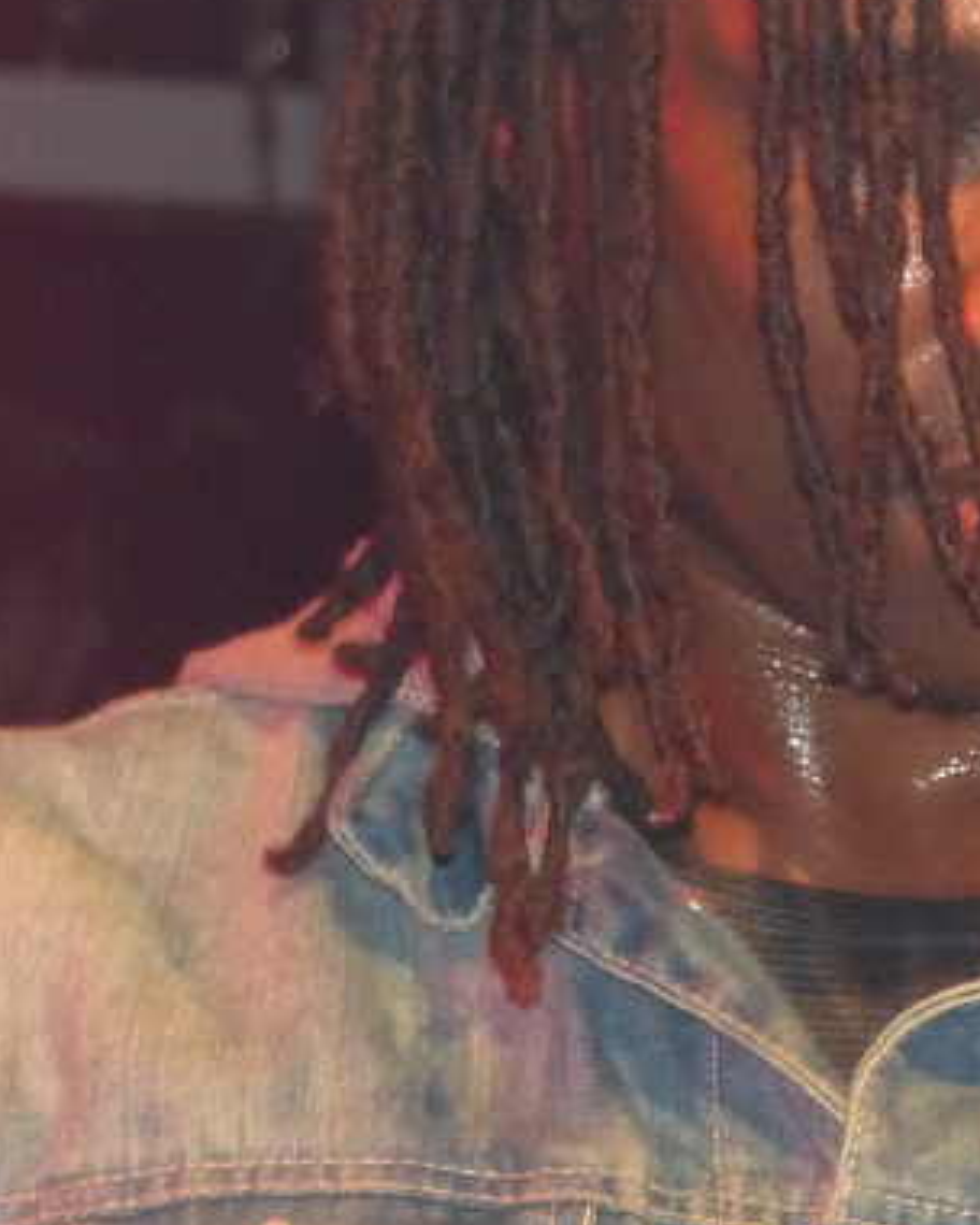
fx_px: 12581
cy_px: 661
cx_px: 1038
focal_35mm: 347
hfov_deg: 4.5
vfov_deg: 5.6
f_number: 2.8
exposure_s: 1/60
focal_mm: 24.3
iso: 400
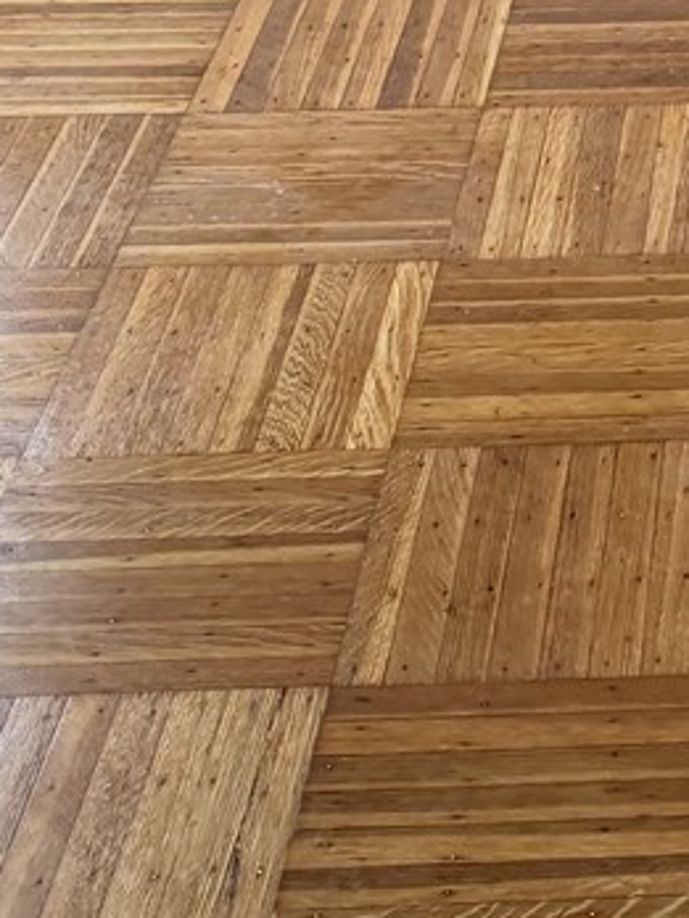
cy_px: -557
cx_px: 1127
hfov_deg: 13.0
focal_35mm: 106
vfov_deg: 16.5
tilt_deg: -13.5
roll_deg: -2.7
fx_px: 2813
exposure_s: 1/121
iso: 200
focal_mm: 6.76
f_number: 1.78
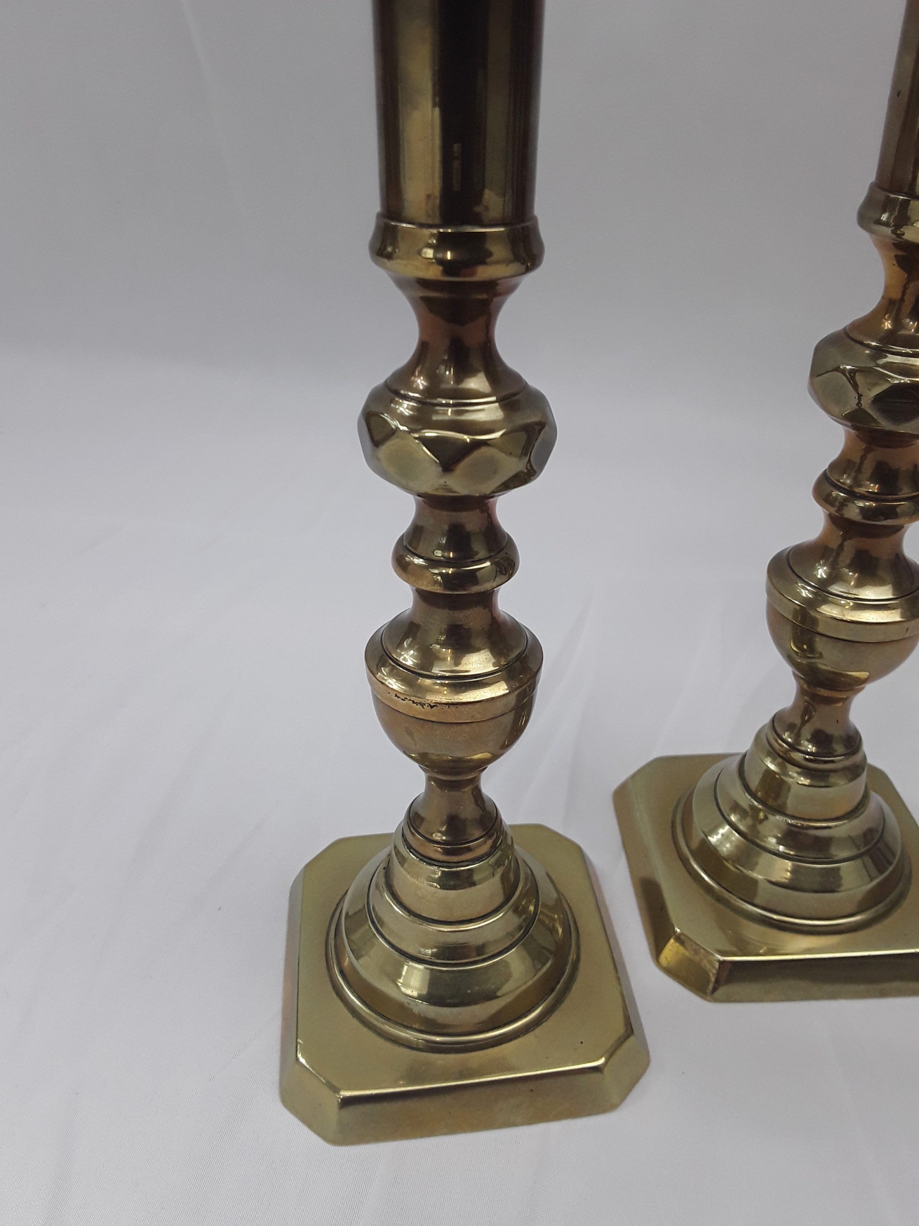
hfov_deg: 51.4
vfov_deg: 65.3
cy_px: 613
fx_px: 956
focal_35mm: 27
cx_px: 460
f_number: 1.9
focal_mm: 2.91
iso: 40
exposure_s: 1/100
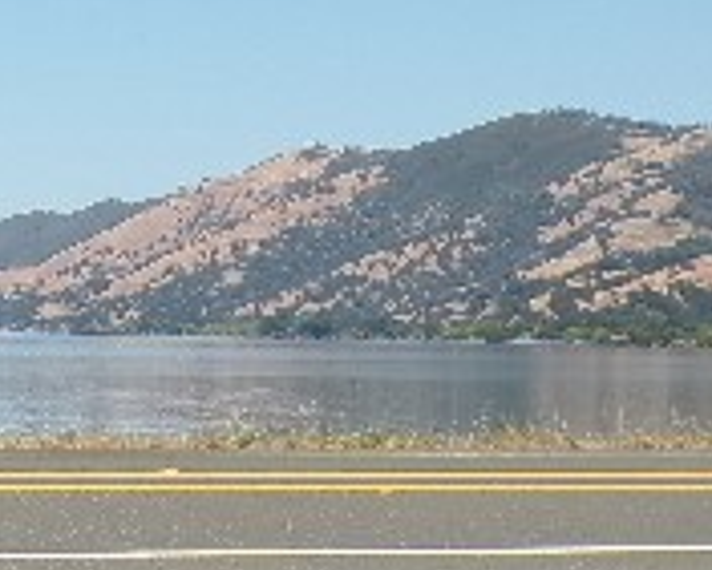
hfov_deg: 12.3
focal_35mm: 149
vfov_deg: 10.4
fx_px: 3142
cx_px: -340
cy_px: 162
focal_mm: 7.6
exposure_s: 1/400
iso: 100
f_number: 5.1
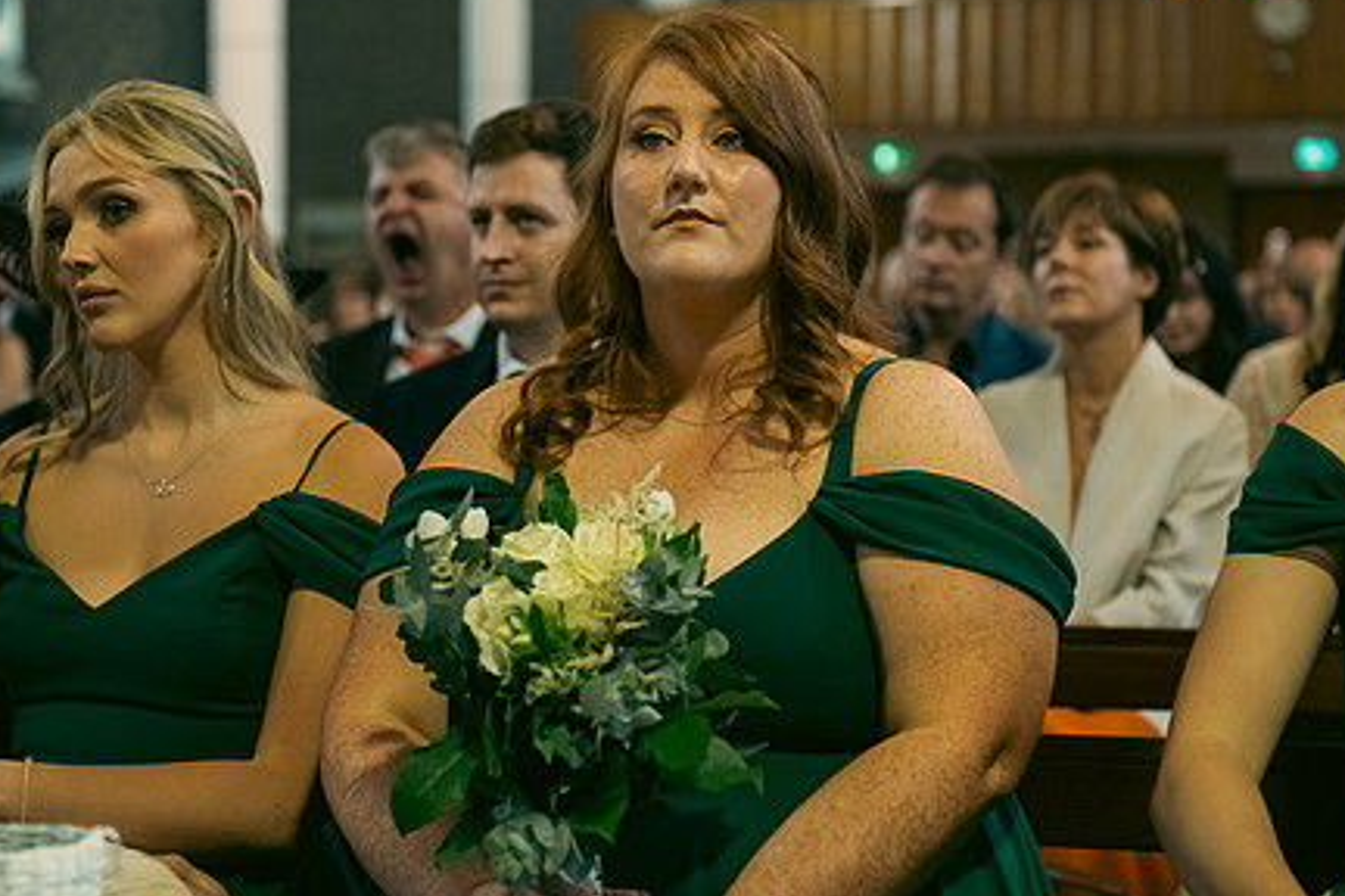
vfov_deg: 14.5
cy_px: 406
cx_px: 701
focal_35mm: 94
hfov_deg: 21.7
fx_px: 3512
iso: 1000
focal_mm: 70
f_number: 3.5
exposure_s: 1/160
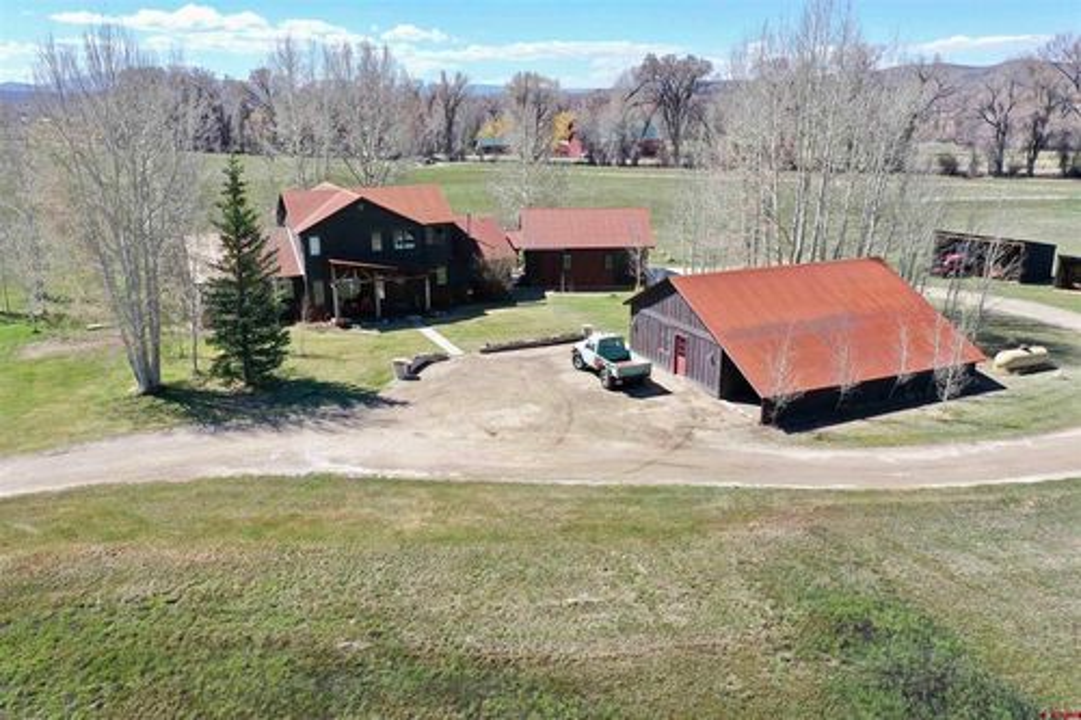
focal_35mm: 28
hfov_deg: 65.5
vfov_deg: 46.4
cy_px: 360
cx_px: 540
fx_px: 840
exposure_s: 1/120
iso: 100
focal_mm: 10.26
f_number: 4
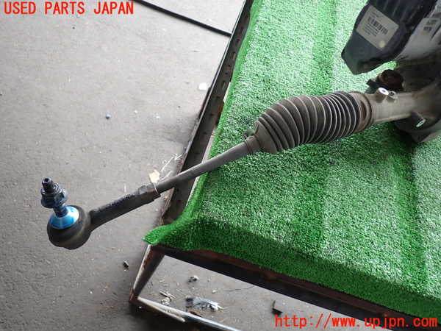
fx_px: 318
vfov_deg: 54.9
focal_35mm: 25
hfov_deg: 69.4
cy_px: 166
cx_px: 220
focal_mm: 4.5
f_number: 2
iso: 160
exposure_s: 1/60
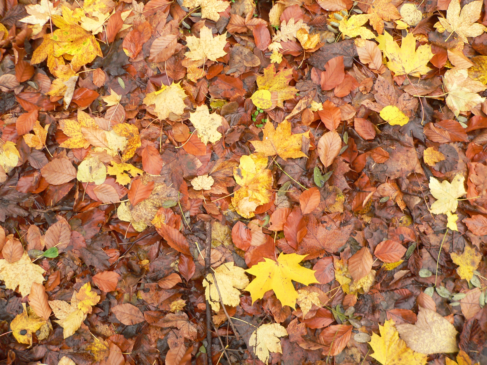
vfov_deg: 39.7
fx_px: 506
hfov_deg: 51.4
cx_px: 244
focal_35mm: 36
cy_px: 182
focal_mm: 6
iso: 100
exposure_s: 1/20
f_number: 2.8
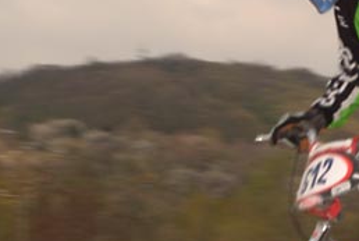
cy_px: 210
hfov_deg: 12.4
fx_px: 1624
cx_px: 398
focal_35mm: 163
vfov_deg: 8.5
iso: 100
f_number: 9.5
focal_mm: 35
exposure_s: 1/125
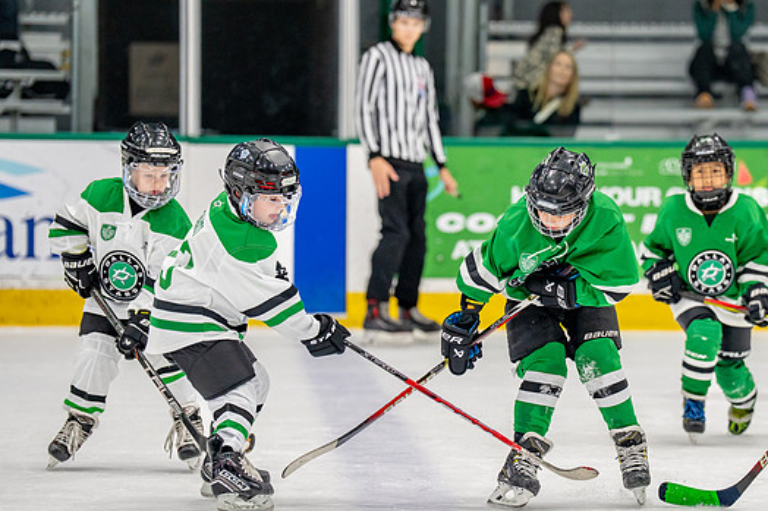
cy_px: 315
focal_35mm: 217
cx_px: 487
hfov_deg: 9.5
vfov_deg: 6.3
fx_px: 4628
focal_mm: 146
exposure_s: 1/1250
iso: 1000
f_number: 2.8
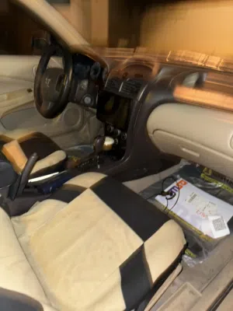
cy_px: 156
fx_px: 215
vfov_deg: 71.6
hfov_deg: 56.8
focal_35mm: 24
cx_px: 116
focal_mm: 6.76
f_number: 1.78
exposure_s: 1/4
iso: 64
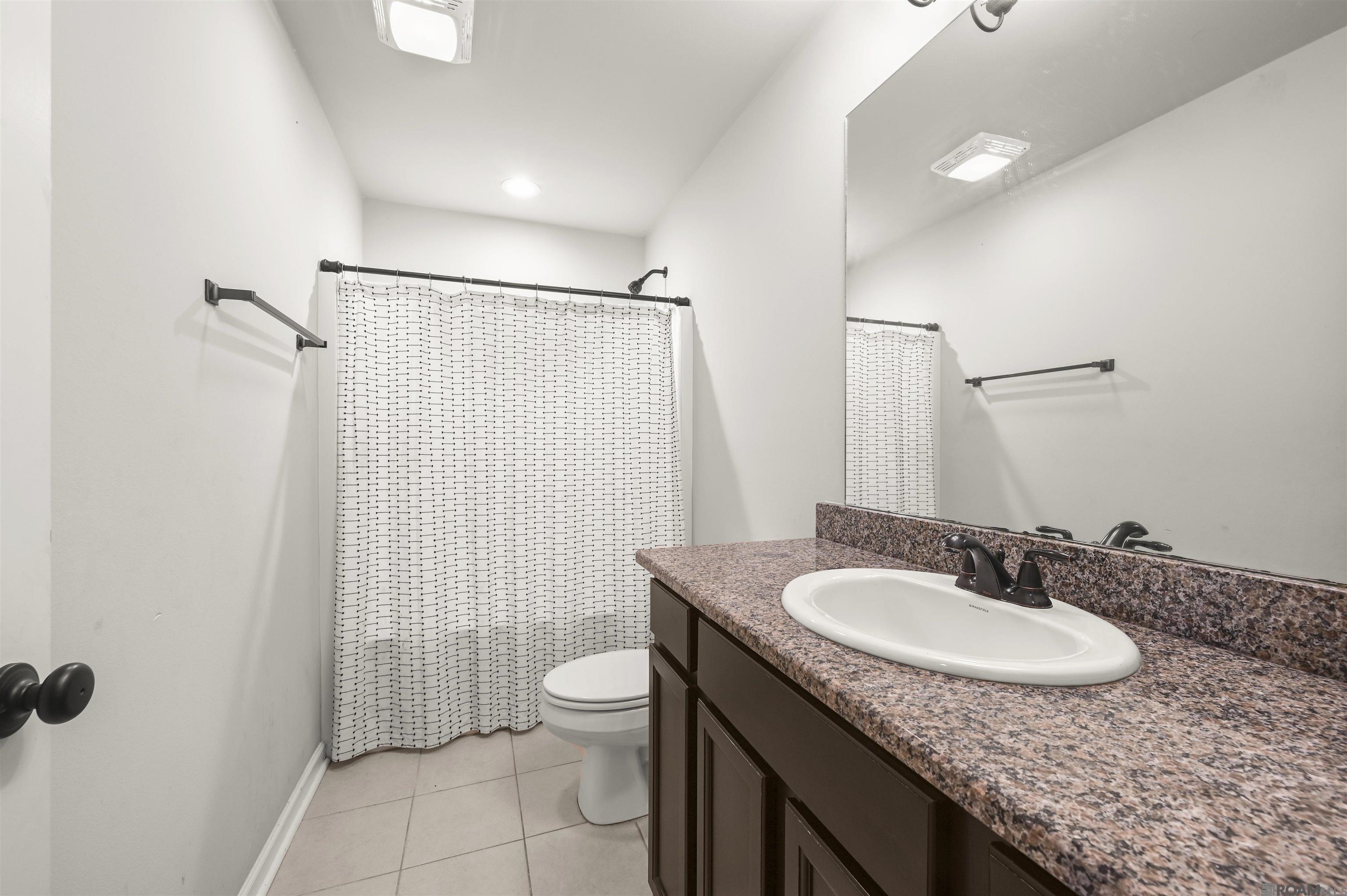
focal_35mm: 14
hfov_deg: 104.3
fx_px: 523
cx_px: 674
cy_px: 448
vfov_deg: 81.1
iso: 200
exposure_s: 1/2
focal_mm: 14
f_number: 10
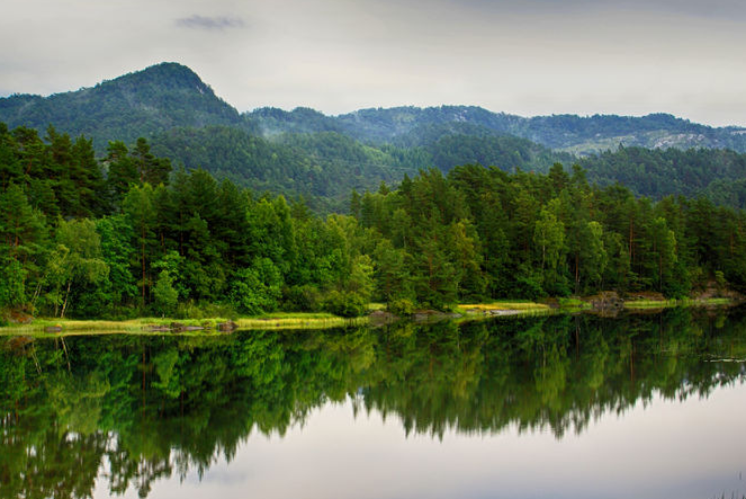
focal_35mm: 92
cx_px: 286
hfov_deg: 22.2
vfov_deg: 14.9
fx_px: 1901
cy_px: 242
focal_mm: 45
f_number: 6.3
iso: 100
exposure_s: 1/100
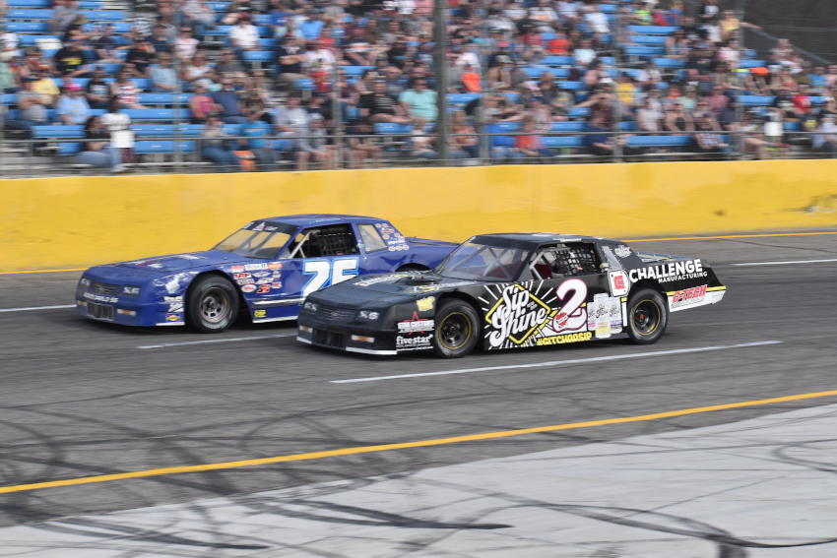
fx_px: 2442
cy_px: 279
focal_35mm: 105
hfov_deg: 19.5
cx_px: 418
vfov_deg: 13.0
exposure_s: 1/250
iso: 200
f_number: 11
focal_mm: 70
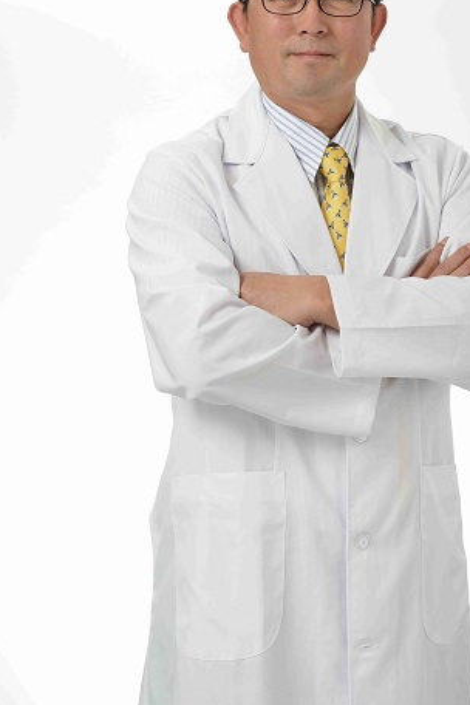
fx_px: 2174
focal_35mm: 111
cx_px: 299
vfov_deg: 18.4
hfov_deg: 12.3
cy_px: 287
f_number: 11
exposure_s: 1/125
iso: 125
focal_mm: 86
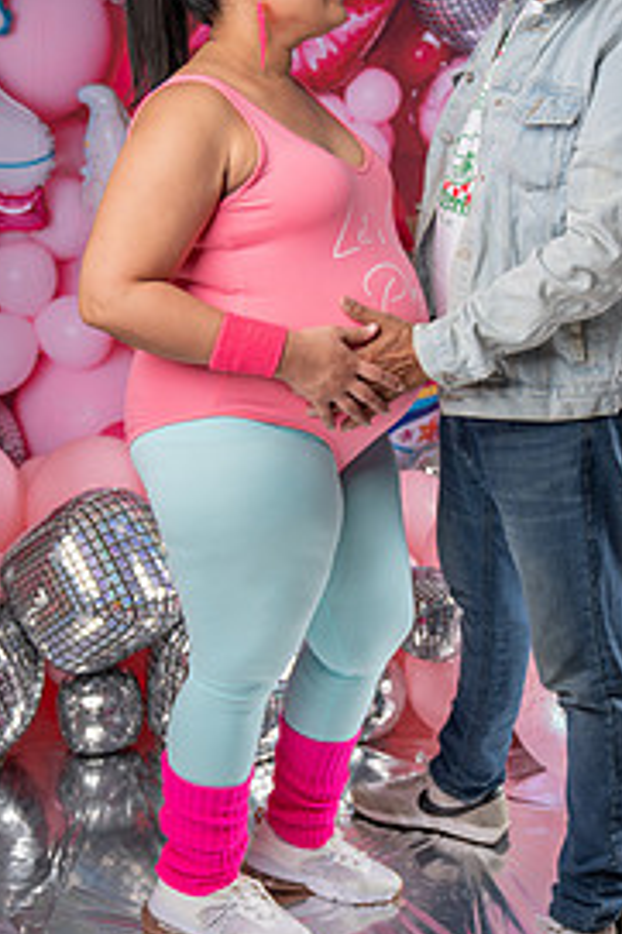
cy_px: 409
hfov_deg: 23.3
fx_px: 1505
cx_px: 378
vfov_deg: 34.5
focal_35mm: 58
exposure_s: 1/60
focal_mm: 35
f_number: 3.5
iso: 50
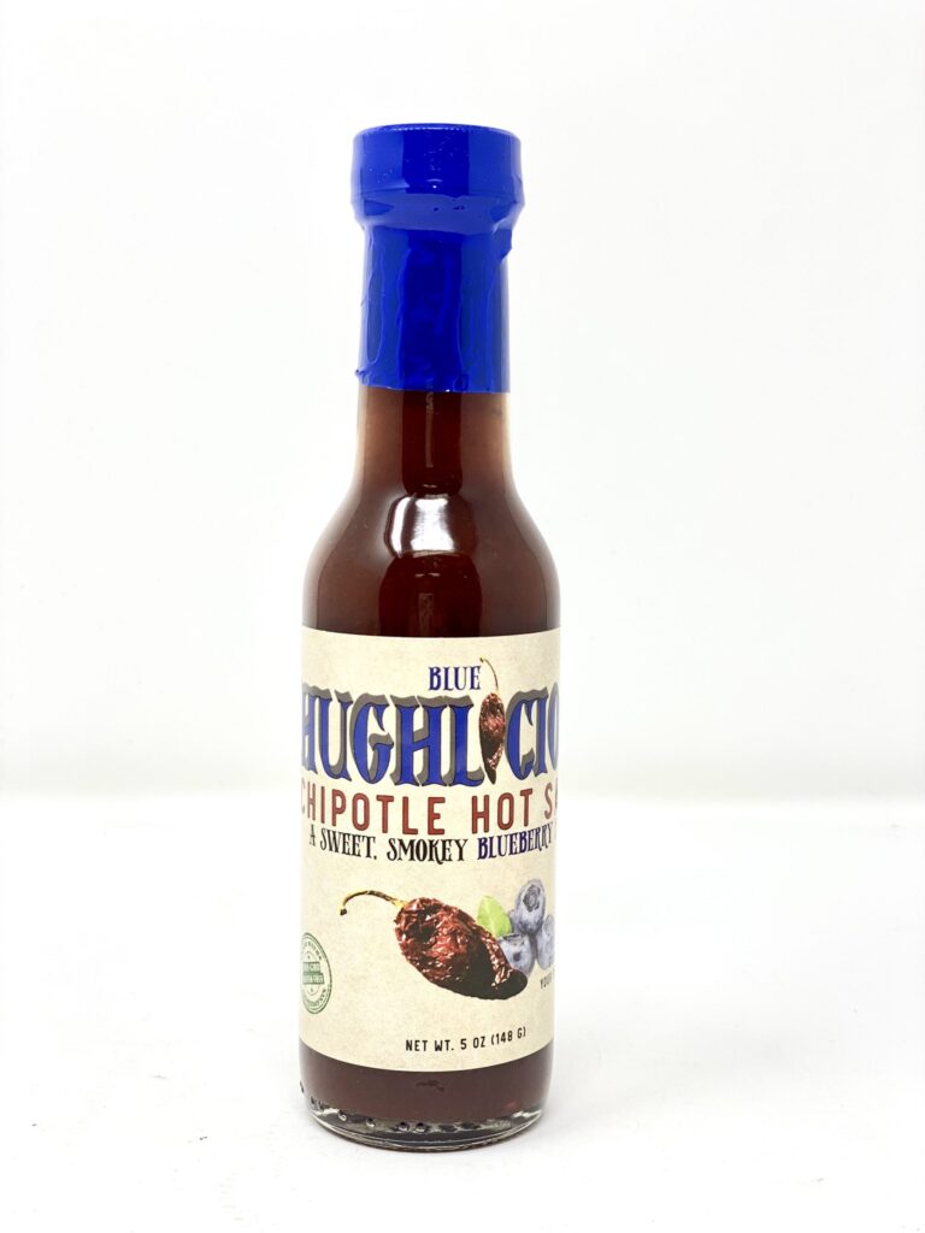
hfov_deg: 28.0
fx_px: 1853
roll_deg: -1.3
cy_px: 616
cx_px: 462
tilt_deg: -4.8
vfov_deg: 36.8
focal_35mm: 52
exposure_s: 1/120
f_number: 2
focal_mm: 6
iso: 32
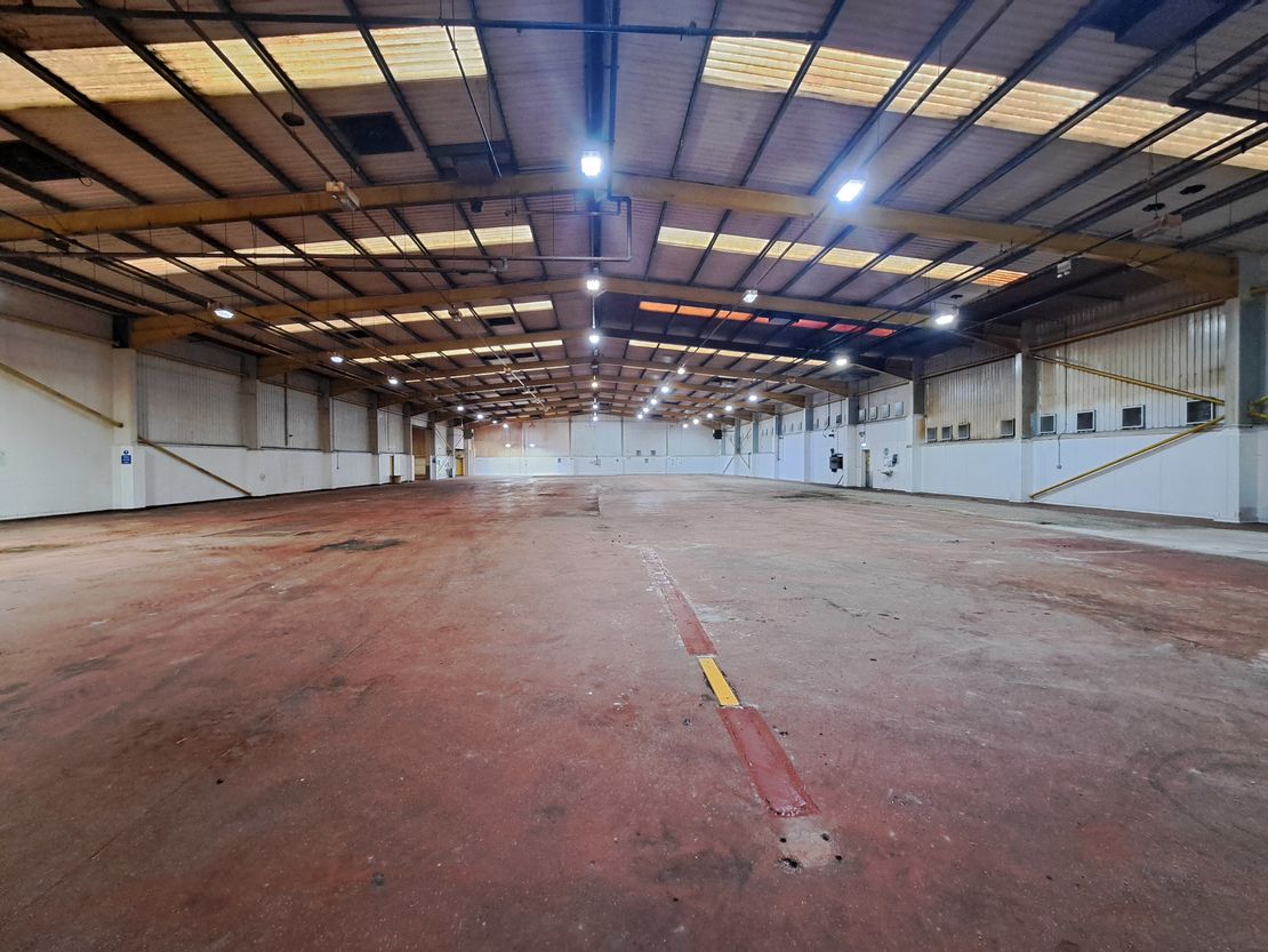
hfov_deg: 106.2
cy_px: 476
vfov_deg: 89.9
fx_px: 476
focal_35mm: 13
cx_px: 634
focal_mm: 1.74
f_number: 2.2
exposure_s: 1/25
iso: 320
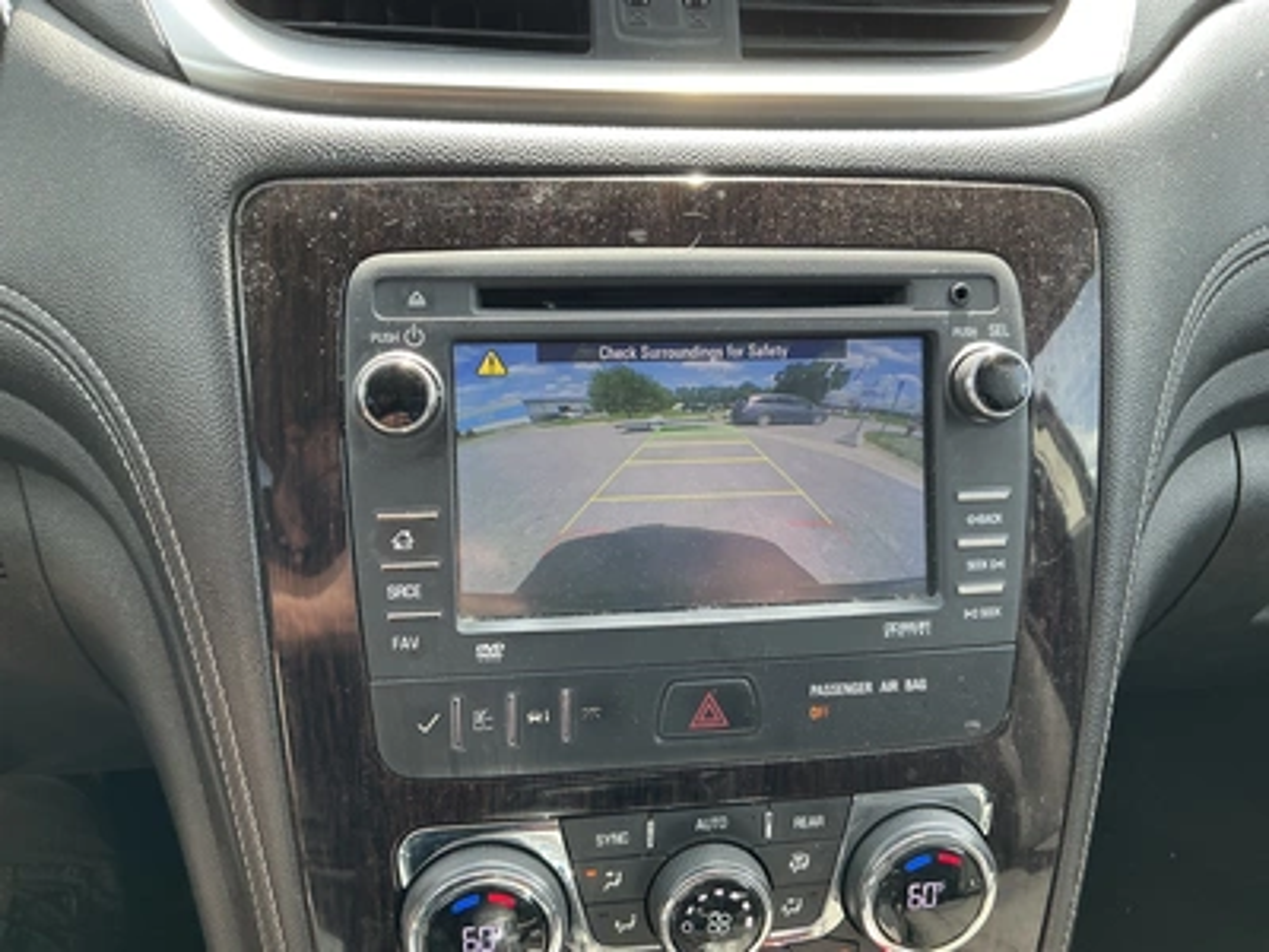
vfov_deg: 49.7
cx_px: 634
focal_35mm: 28
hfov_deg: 63.4
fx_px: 1026
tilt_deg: -27.9
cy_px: 476
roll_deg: -1.1
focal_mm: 3
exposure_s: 1/122
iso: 50
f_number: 1.8
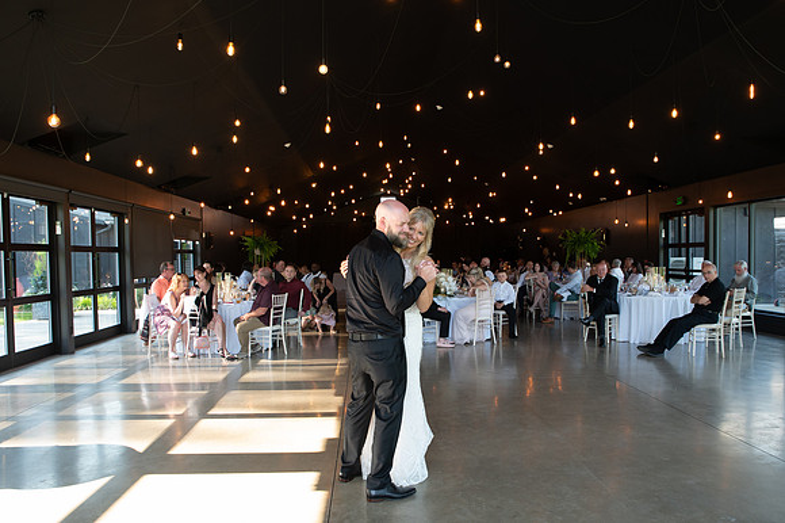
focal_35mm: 26
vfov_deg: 49.3
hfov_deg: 69.2
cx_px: 407
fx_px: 569
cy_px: 277
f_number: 5
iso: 1000
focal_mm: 24
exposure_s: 1/125
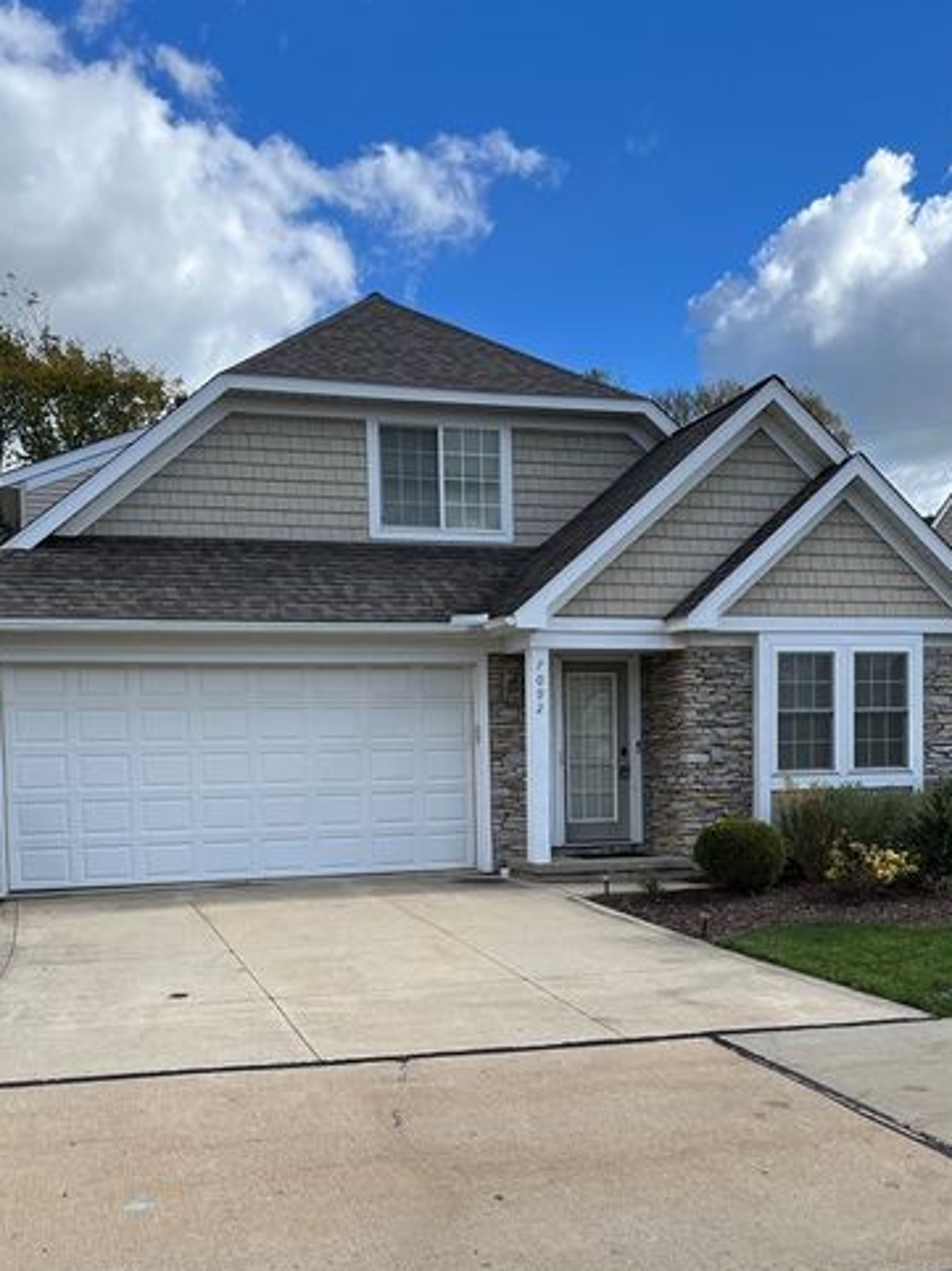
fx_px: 1321
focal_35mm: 36
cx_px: 461
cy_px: 832
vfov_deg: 50.6
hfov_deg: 39.6
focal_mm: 5.1
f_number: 1.6
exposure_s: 1/2309
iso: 50
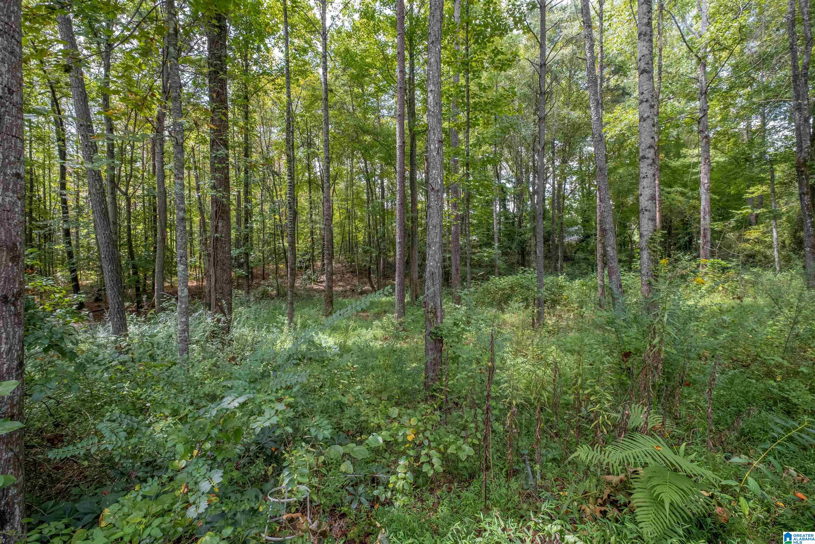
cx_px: 408
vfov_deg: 77.3
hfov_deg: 100.4
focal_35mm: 15
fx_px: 340
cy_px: 272
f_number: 8
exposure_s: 1/100
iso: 800
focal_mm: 10
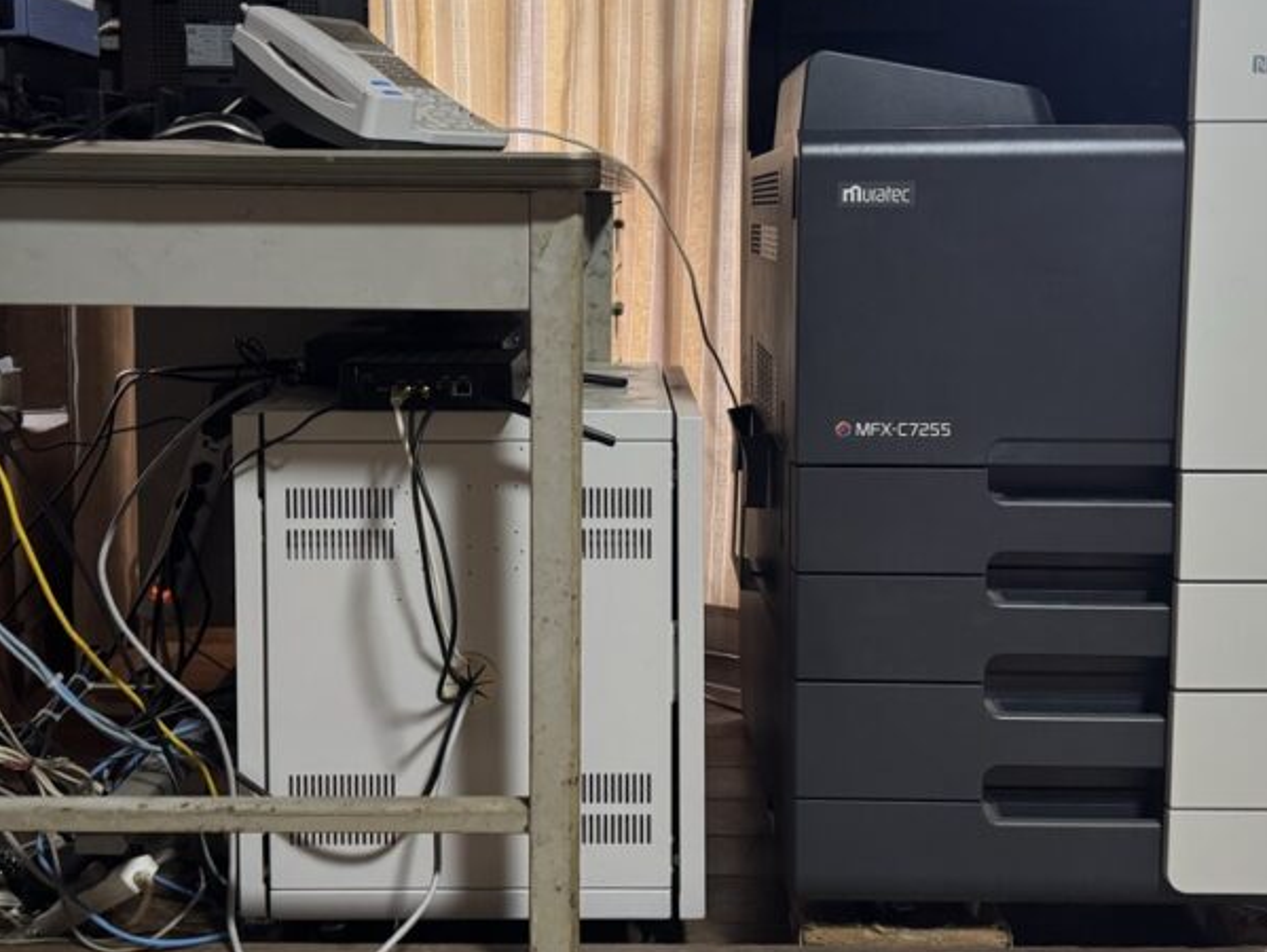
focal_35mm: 41
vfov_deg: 35.0
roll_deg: +0.4
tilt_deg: -6.2
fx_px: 1502
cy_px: 349
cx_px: 605
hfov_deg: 45.7
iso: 500
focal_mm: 6.76
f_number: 1.78
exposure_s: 1/60
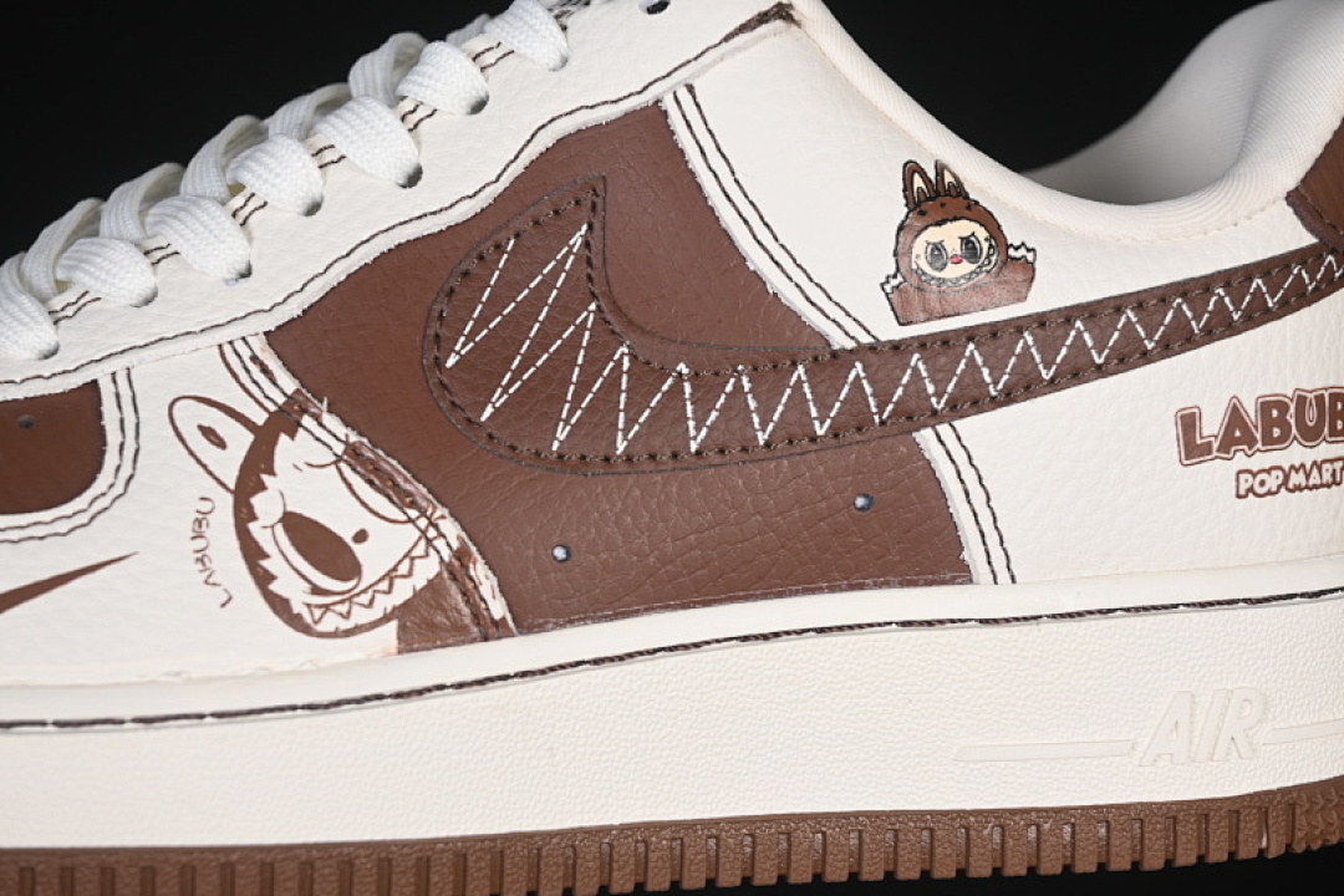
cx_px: 672
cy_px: 448
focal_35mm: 75
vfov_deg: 18.2
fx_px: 2800
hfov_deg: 27.0
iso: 160
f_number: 7.1
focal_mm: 50
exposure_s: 1/100
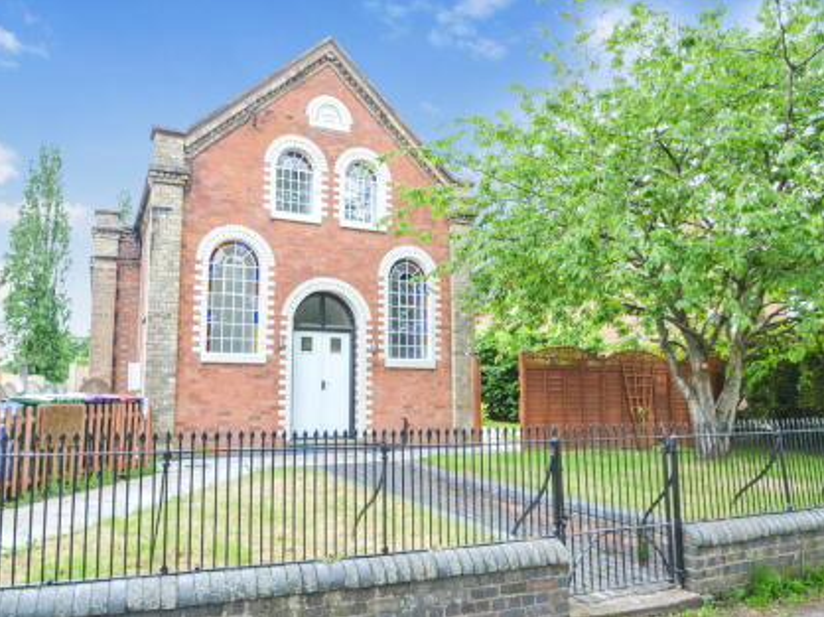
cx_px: 365
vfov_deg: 58.8
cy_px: 310
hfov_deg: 73.7
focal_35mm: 23
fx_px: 547
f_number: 5.6
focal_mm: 14
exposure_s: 1/125
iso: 125
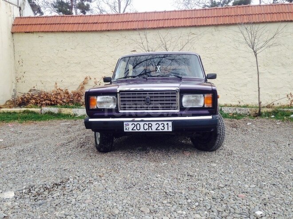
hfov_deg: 55.4
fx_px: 279
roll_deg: +0.0
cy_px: 110
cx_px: 146
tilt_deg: -3.0
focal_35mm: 33
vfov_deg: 42.9
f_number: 2.4
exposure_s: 1/120
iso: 50
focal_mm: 4.12
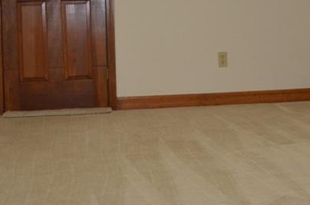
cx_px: 165
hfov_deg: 29.3
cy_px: -1
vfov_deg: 19.1
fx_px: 593
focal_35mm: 69
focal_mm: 18
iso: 800
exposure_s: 1/60
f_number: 3.5
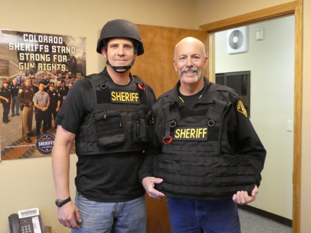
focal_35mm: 37
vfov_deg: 38.7
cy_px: 116
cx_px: 156
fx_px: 332
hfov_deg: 50.1
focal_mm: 6.7
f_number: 3.7
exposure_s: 1/60
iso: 1600
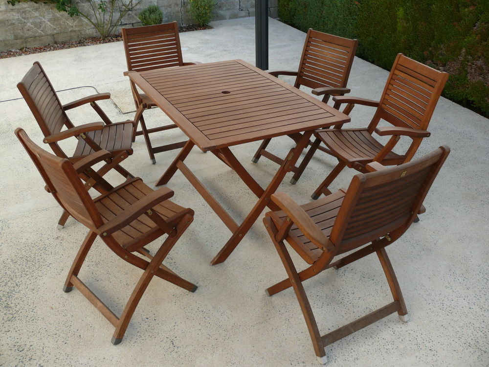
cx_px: 244
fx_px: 494
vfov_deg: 40.7
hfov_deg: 52.6
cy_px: 184
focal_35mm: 35
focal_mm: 7.4
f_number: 3.6
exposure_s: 1/125
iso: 100
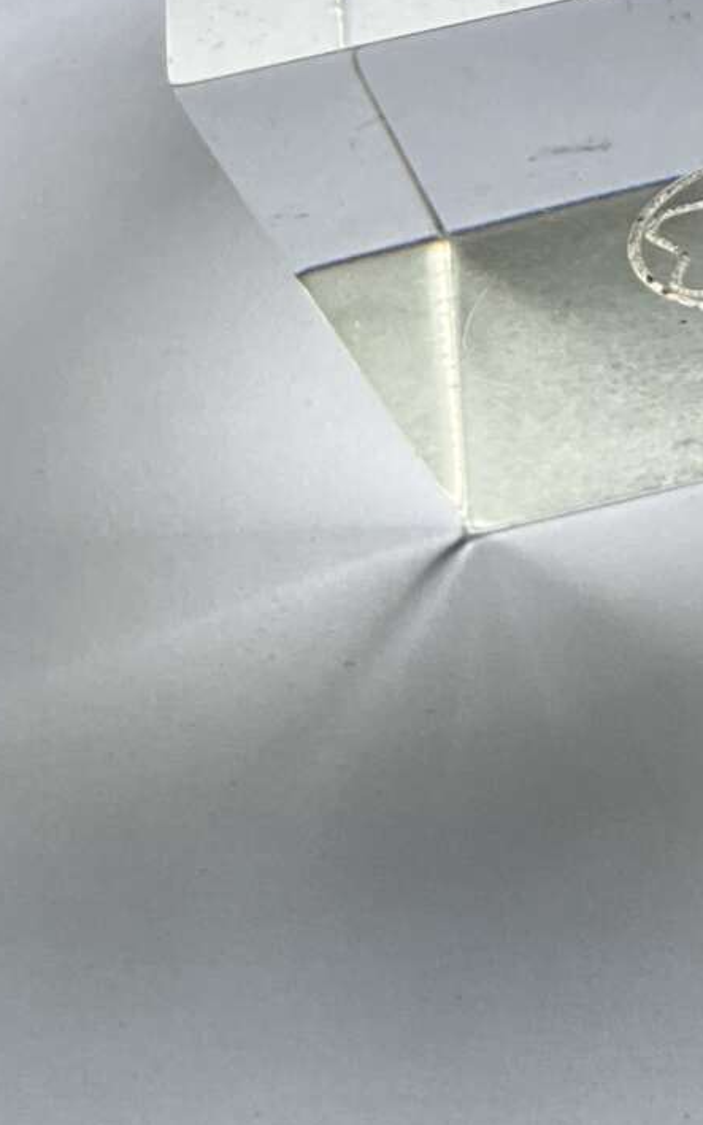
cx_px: 1401
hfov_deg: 10.8
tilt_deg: -53.7
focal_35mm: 111
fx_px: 3403
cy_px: -175
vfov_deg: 18.0
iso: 20
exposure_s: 1/122
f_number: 1.8
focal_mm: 3
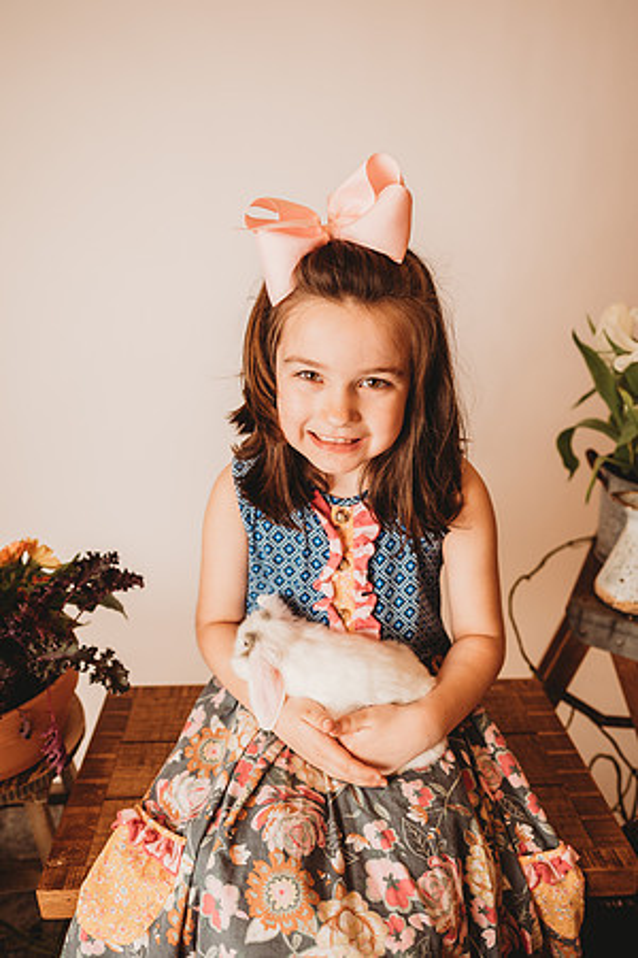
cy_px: 479
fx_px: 638
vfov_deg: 73.7
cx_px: 319
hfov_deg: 53.1
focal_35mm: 24
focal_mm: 24
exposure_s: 1/160
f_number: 2.5
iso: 100
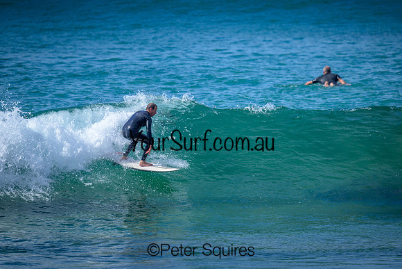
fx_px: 8935
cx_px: 201
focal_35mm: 800
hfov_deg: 2.6
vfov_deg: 1.7
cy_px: 134
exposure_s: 1/2000
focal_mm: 800
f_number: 6.3
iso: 320
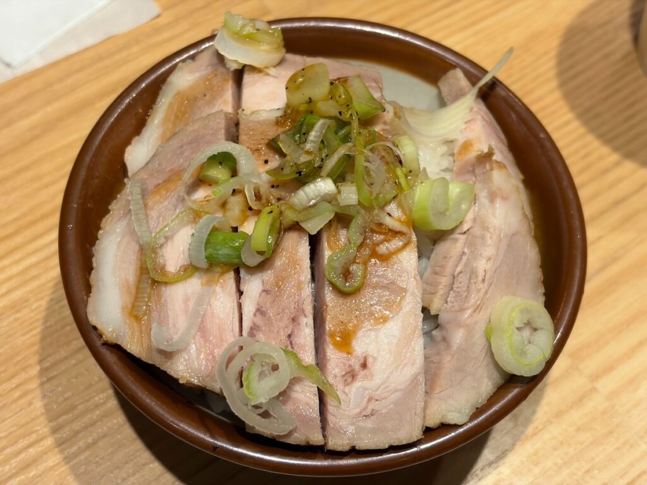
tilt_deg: -59.7
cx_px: 324
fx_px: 972
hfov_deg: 36.8
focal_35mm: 52
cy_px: 242
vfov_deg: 28.0
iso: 50
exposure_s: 1/50
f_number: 1.6
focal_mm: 5.96
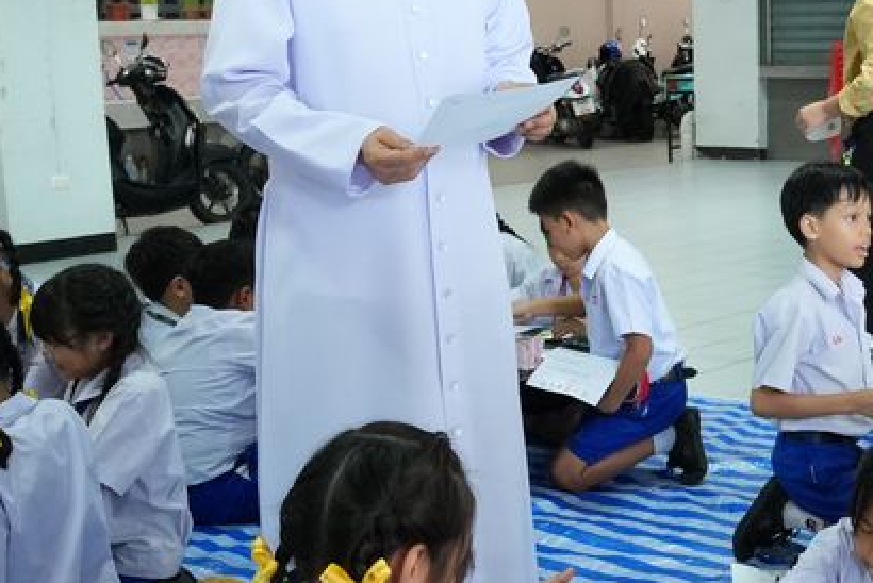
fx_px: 1796
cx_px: 810
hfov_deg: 26.3
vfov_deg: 18.4
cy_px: 362
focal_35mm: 74
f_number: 3.5
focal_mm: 18
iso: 2500
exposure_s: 1/100
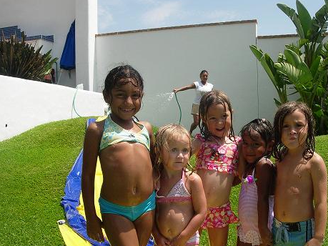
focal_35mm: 47
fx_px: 445
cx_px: 190
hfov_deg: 40.3
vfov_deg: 30.8
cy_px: 145
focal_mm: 7.8
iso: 79
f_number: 4.8
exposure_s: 1/767
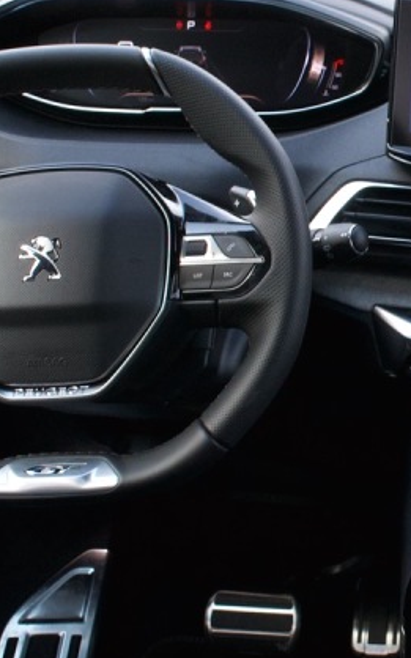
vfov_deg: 26.1
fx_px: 1417
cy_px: 250
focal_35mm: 79
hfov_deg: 15.7
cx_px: 535
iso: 560
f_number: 8
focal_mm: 18
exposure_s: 1/60
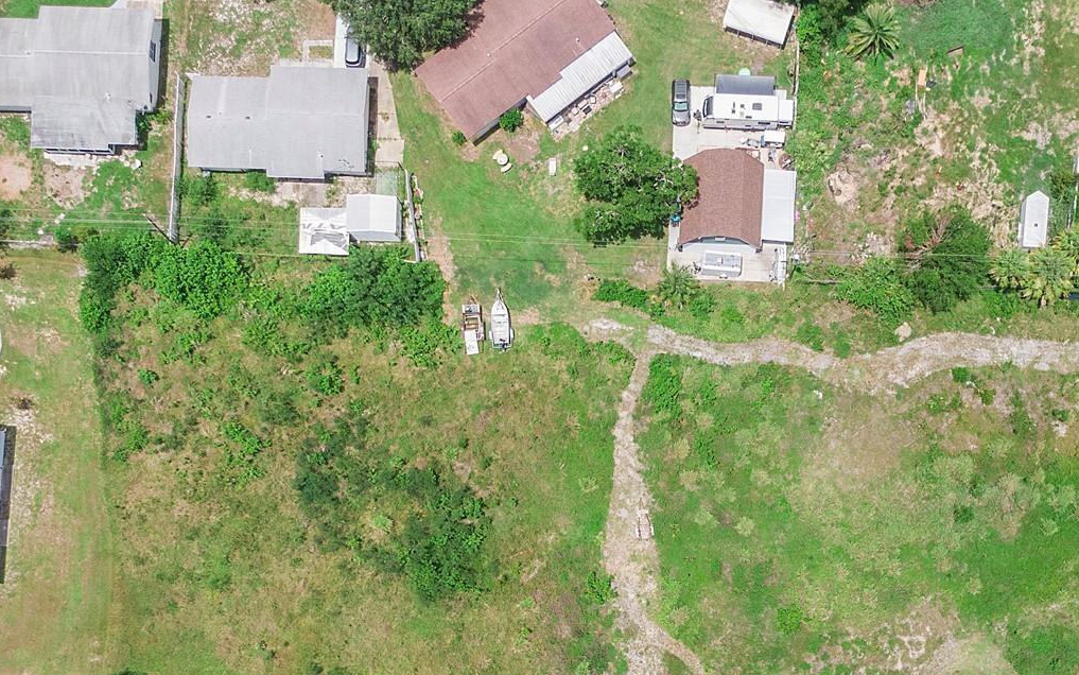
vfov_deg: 30.7
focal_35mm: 40
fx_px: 1176
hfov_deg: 48.8
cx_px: 673
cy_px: 600
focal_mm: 4.39
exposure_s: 1/1250
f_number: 2.8
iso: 100
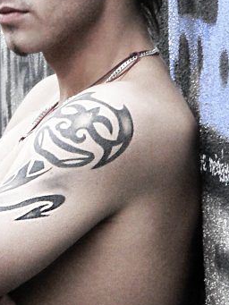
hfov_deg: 5.6
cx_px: 74
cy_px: 215
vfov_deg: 7.5
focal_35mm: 265
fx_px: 2336
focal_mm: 17.7
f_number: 4
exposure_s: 1/60
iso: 400
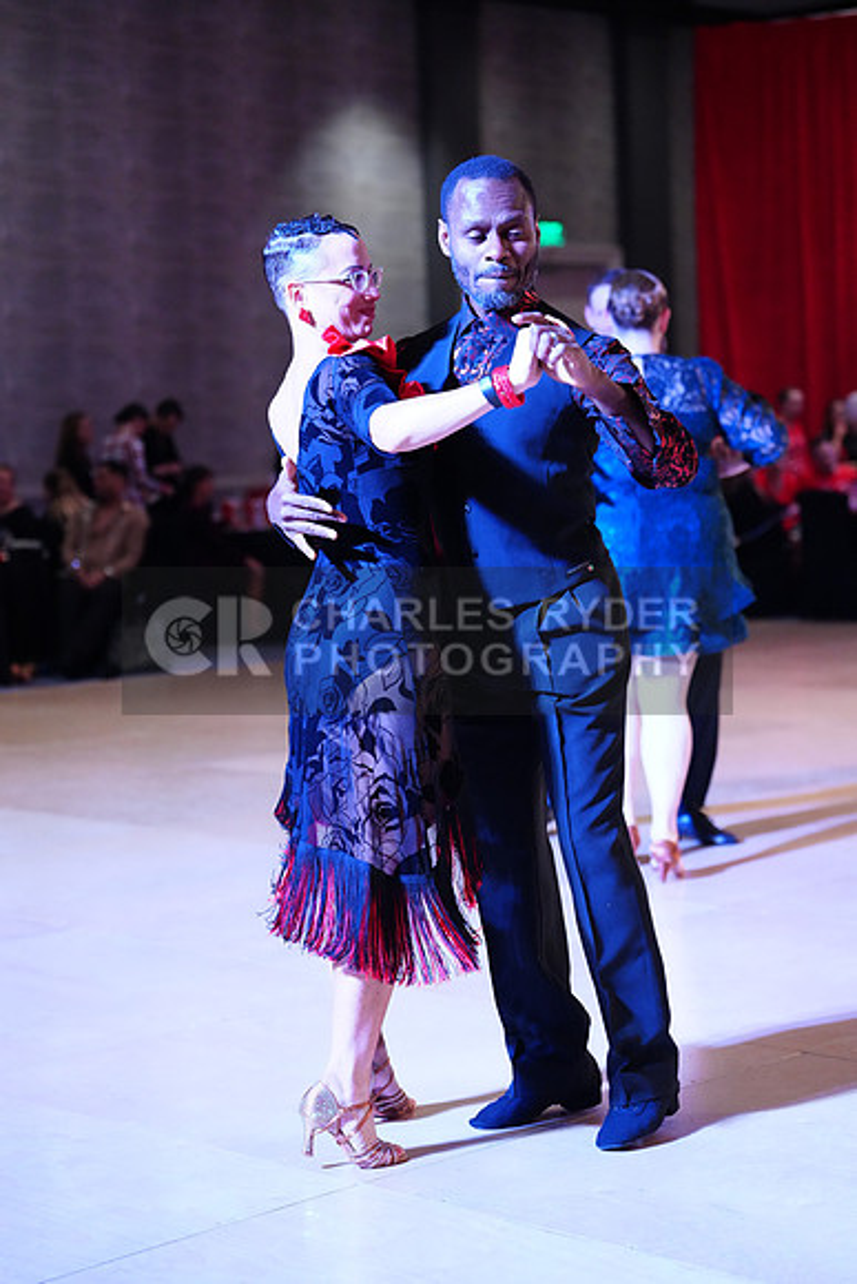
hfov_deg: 19.5
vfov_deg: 28.8
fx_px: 2498
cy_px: 642
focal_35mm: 70
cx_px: 428
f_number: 2.8
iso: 5000
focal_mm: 70
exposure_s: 1/400
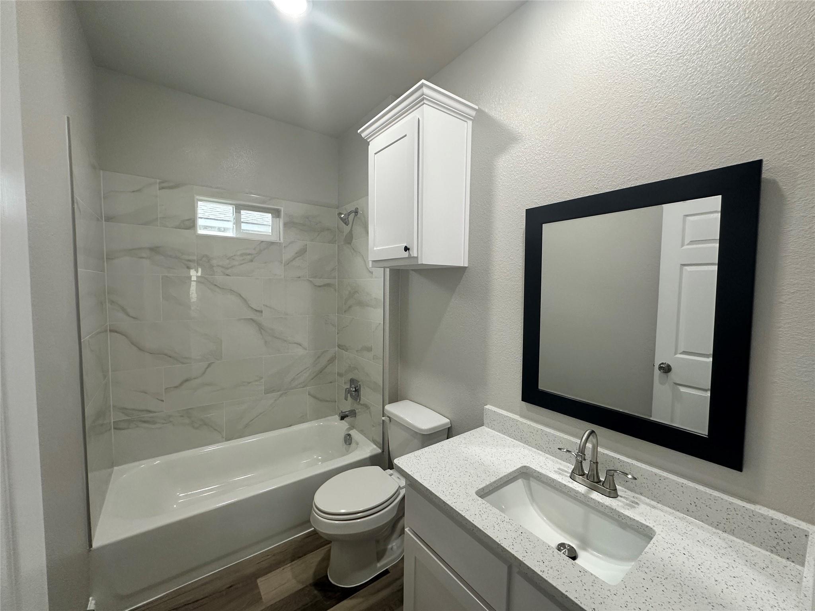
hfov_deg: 102.1
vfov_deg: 85.7
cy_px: 306
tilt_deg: -3.3
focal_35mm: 14
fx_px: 330
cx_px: 408
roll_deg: -1.0
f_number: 2.2
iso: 200
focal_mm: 2.22
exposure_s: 1/120
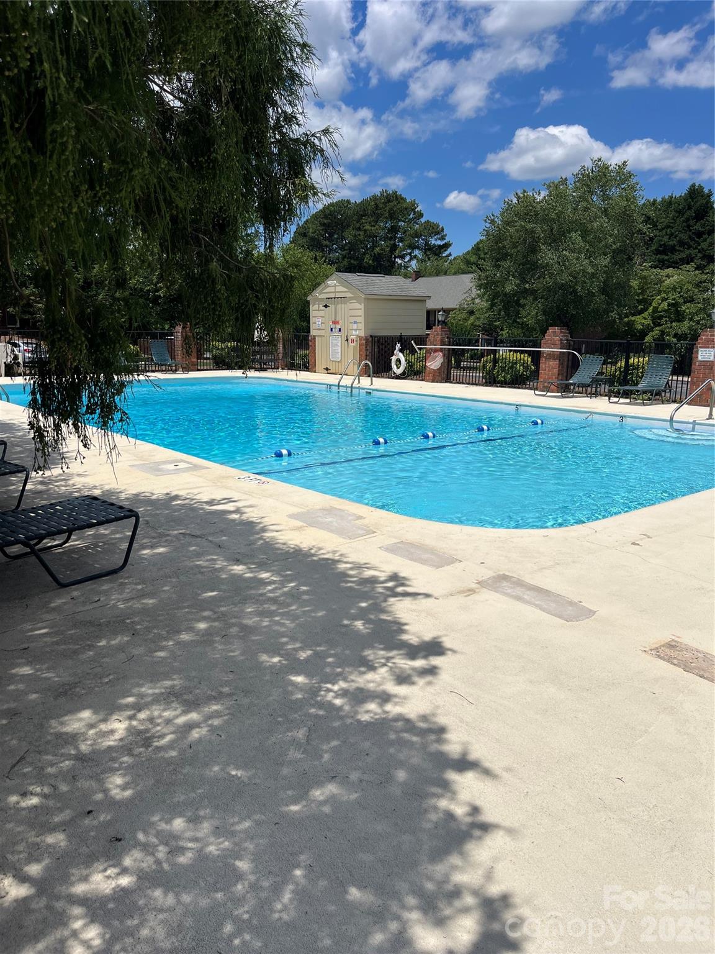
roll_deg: -0.4
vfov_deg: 67.3
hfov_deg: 53.1
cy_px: 477
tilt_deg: -12.1
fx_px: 716
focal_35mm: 26
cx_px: 358
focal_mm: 5.1
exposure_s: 1/7874
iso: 50
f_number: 1.6
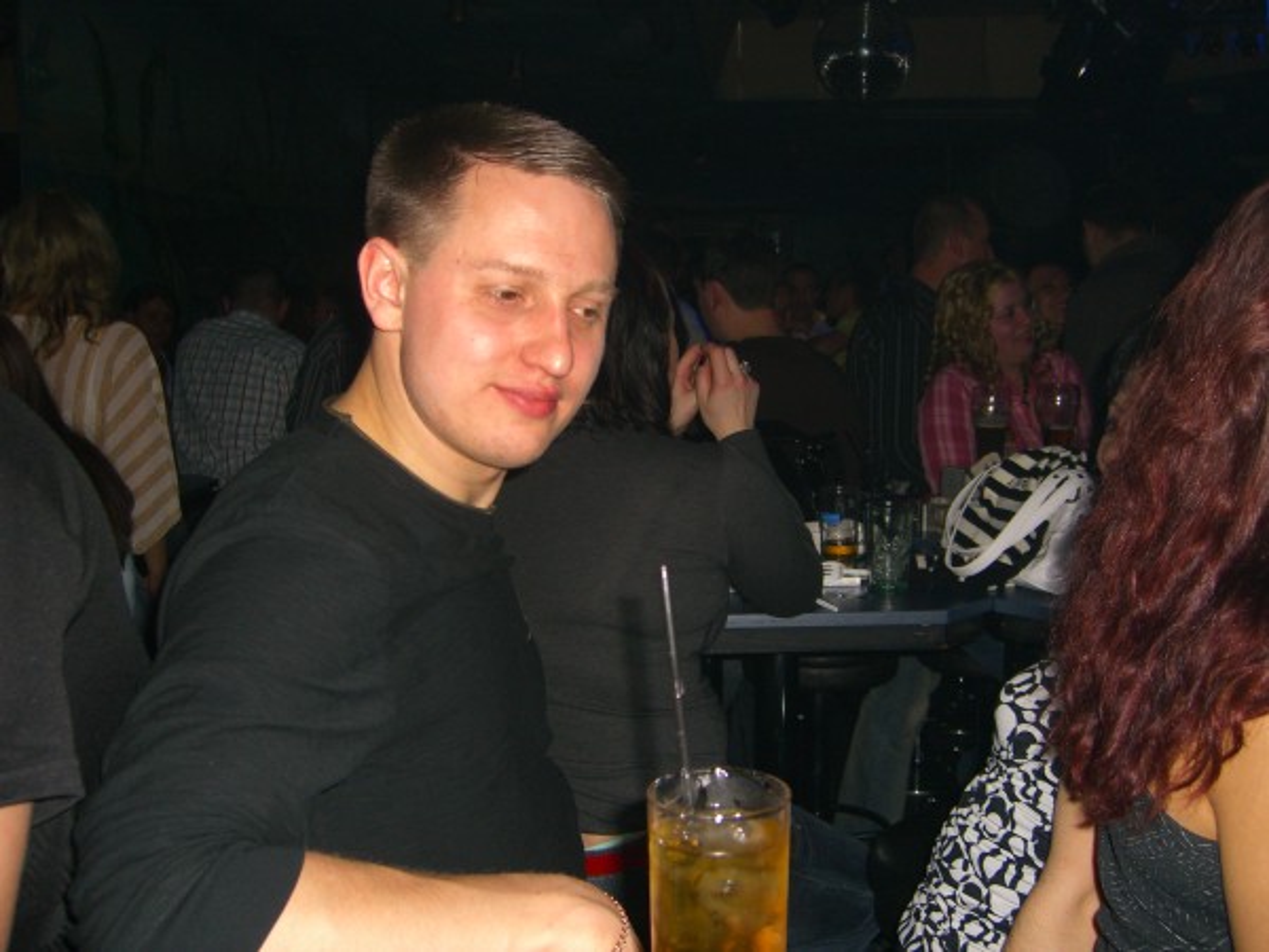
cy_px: 476
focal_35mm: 38
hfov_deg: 49.0
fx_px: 1393
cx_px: 634
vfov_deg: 37.7
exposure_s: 1/60
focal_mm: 7.9
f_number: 2.8
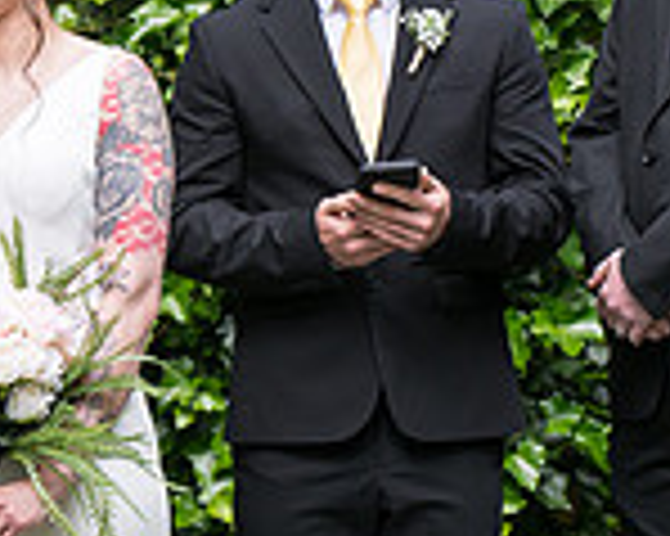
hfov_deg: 6.1
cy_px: 38
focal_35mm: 315
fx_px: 6242
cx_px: 724
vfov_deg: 4.9
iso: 200
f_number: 4
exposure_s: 1/400
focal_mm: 86
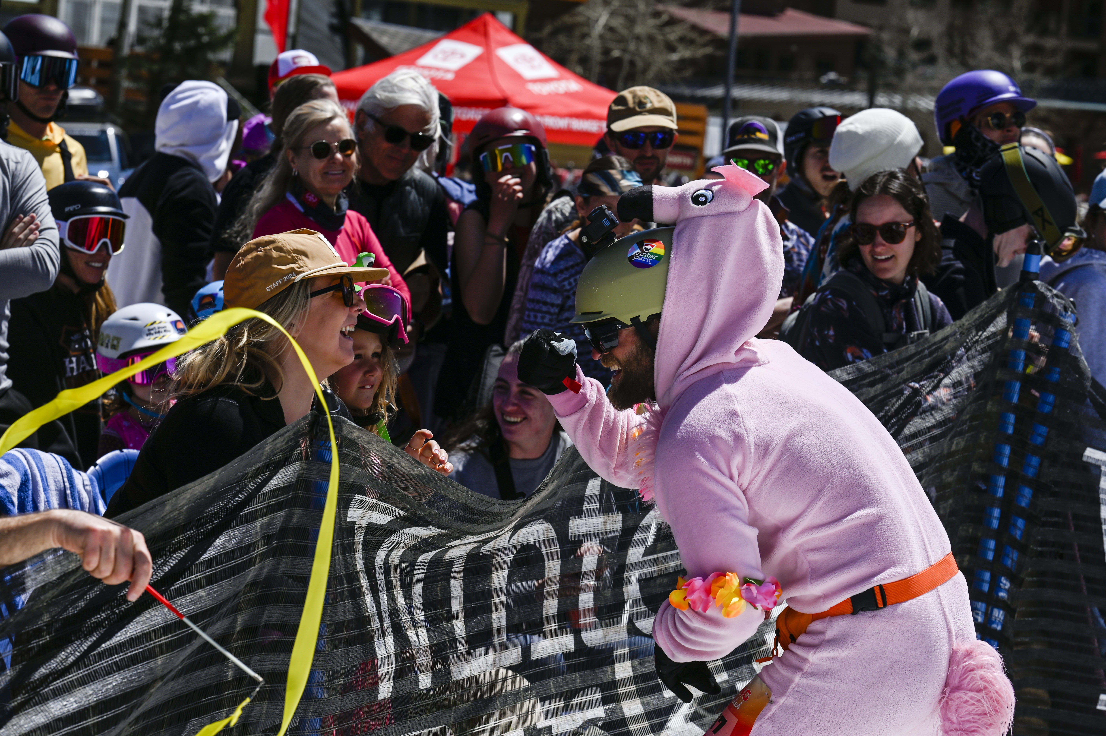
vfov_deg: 13.1
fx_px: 3193
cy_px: 368
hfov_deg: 19.7
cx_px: 553
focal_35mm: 104
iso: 100
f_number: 8
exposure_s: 1/1000
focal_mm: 104
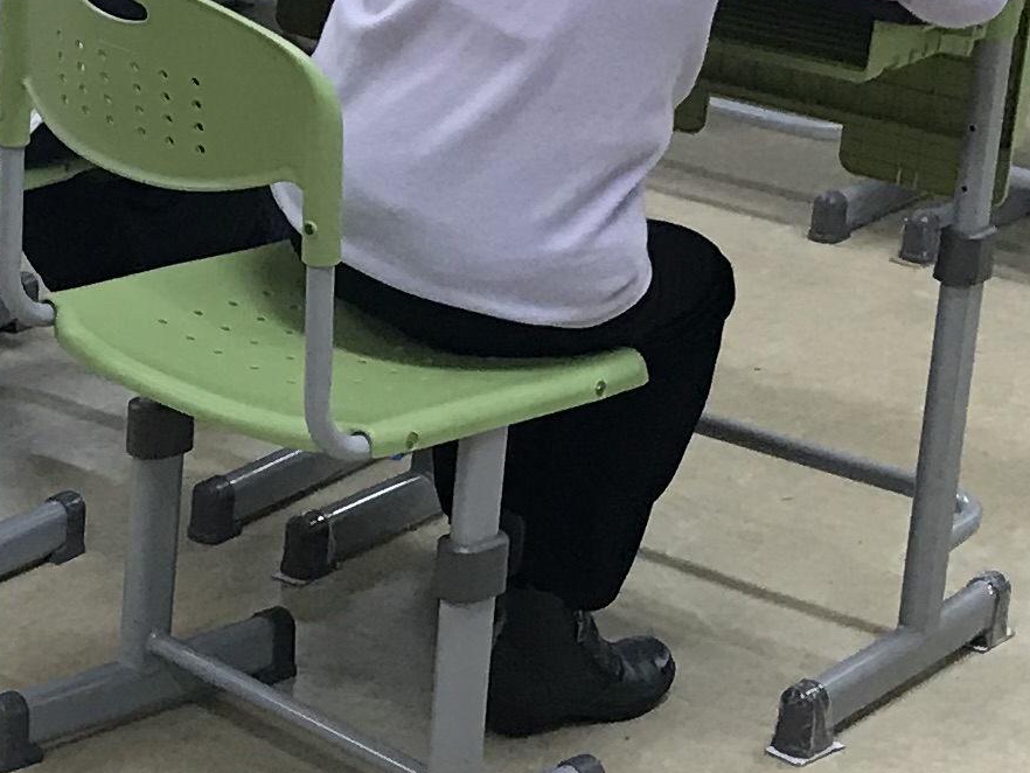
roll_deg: -2.3
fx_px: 3810
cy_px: 132
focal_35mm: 128
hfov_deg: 15.0
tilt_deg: -14.5
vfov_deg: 11.5
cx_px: -102
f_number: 1.8
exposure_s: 1/30
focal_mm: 3.99
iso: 25
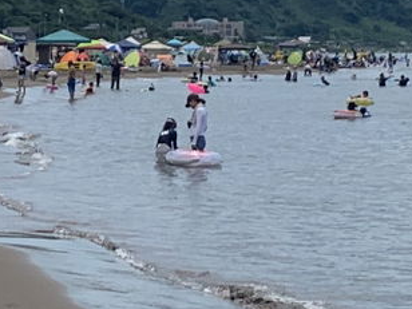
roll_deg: +0.2
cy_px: 67
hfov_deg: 12.2
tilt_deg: -0.3
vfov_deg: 9.1
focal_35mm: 162
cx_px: 99
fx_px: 1928
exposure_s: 1/3937
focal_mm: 4.25
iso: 25
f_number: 1.8
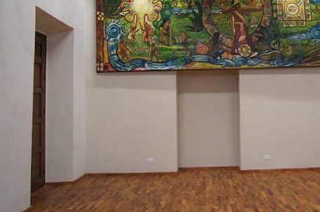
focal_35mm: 43
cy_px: 77
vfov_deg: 30.9
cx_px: 219
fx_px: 382
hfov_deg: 44.7
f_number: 4
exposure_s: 1/160
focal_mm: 18
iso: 1600
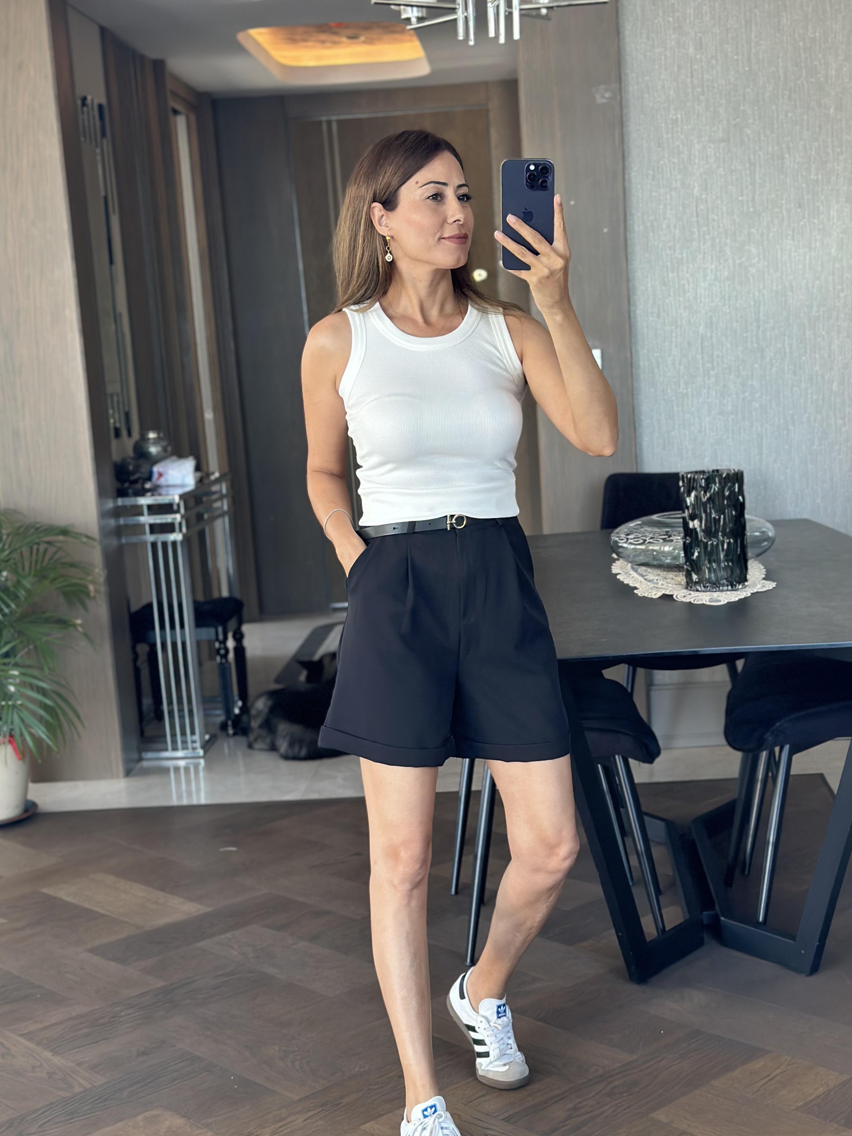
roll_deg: +2.8
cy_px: 650
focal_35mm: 55
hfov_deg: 26.5
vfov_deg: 34.9
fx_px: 1805
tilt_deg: -17.8
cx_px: 477
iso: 125
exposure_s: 1/79
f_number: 1.78
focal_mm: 6.86
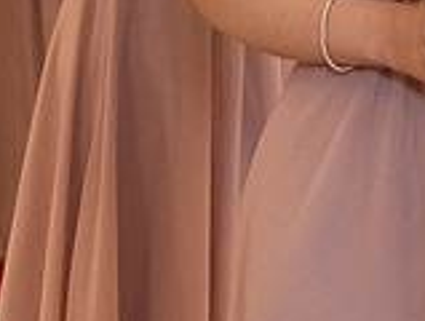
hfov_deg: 15.4
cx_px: 625
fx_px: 1452
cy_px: -262
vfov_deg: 11.6
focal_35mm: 118
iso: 8000
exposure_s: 1/250
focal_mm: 29
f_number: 5.6
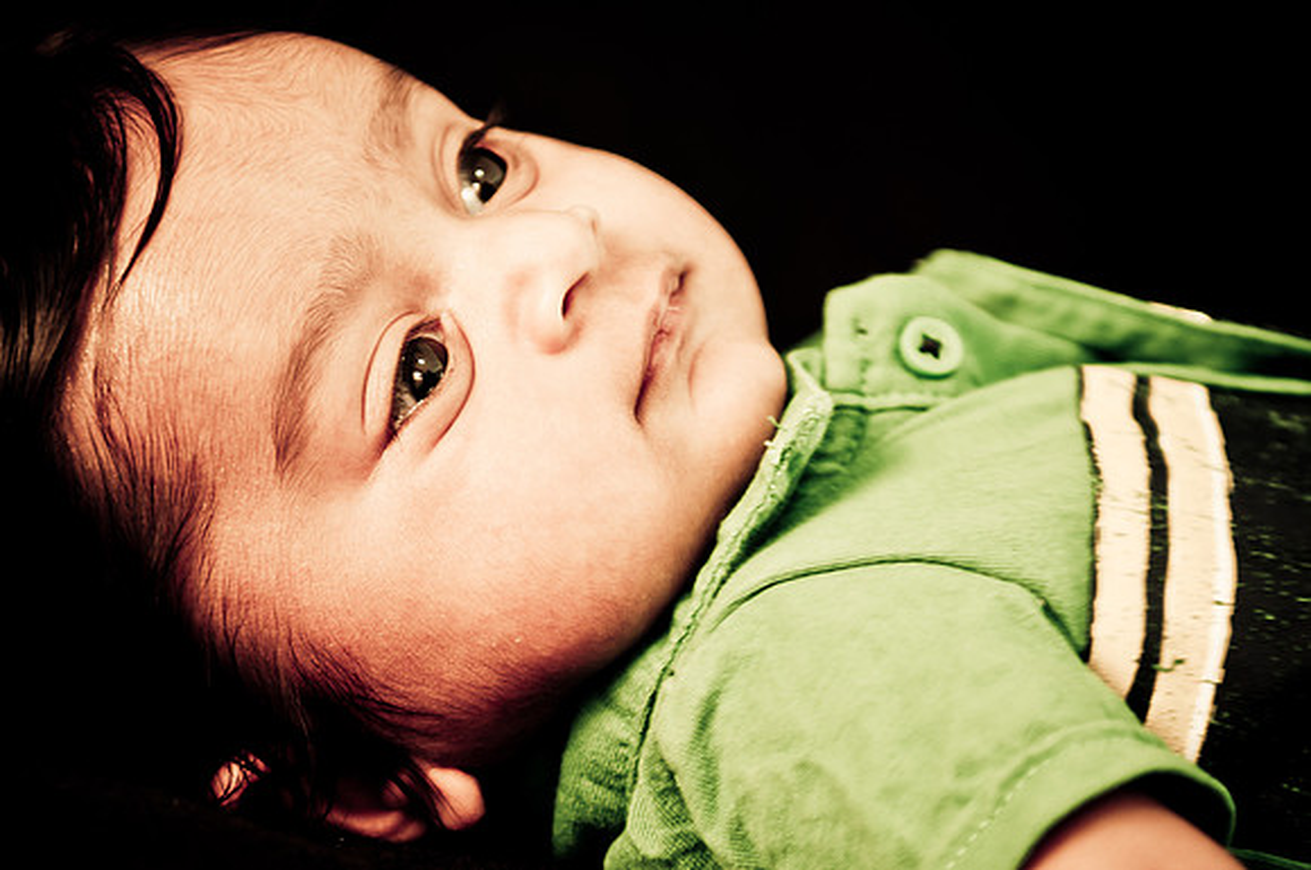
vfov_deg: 13.0
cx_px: 656
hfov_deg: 19.5
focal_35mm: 105
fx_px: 3818
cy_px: 435
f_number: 2.8
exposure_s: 1/30
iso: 100
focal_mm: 70
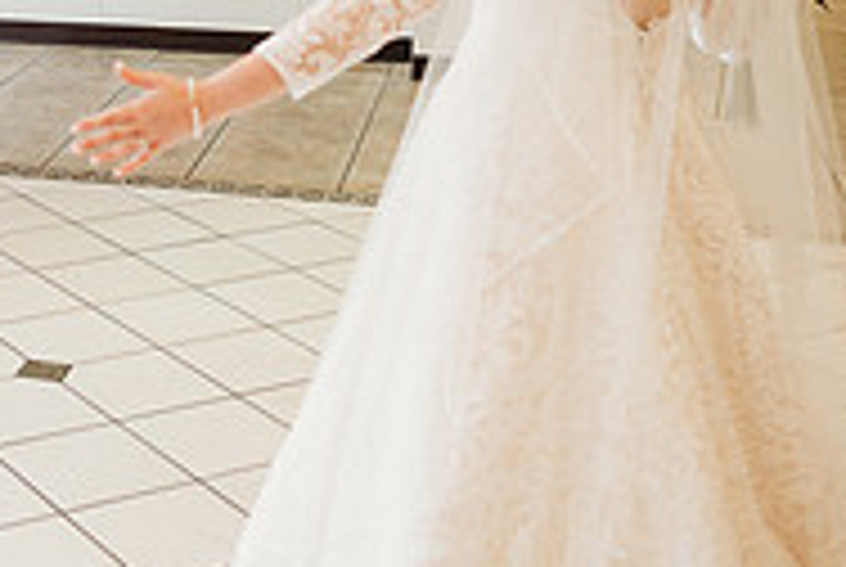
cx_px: -158
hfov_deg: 24.8
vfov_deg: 17.8
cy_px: -65
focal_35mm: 74
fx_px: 1742
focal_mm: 24
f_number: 1.8
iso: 400
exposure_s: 1/160
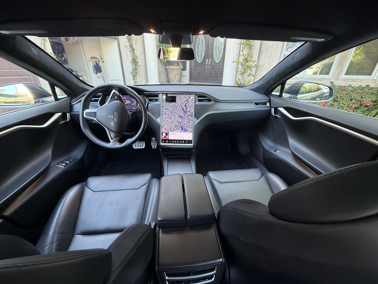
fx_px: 153
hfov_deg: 102.1
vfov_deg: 85.7
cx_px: 189
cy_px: 142
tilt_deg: -27.1
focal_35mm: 14
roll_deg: -0.3
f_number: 2.2
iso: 320
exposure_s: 1/67
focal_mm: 2.22
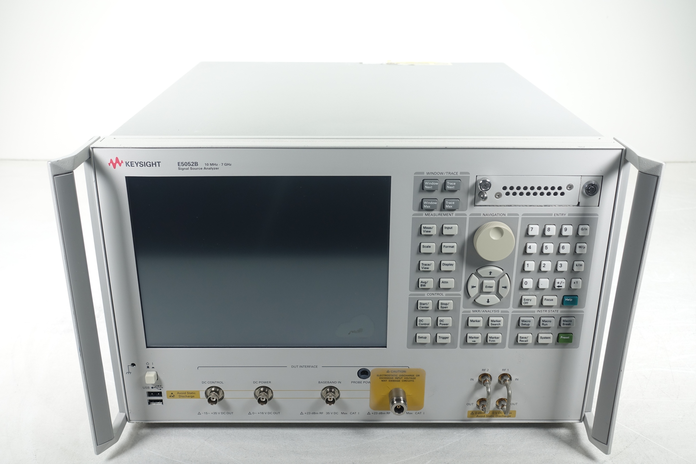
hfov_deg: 53.1
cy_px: 232
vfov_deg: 36.9
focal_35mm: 36
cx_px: 348
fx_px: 696
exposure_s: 1/80
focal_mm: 13.34
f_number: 4
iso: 125
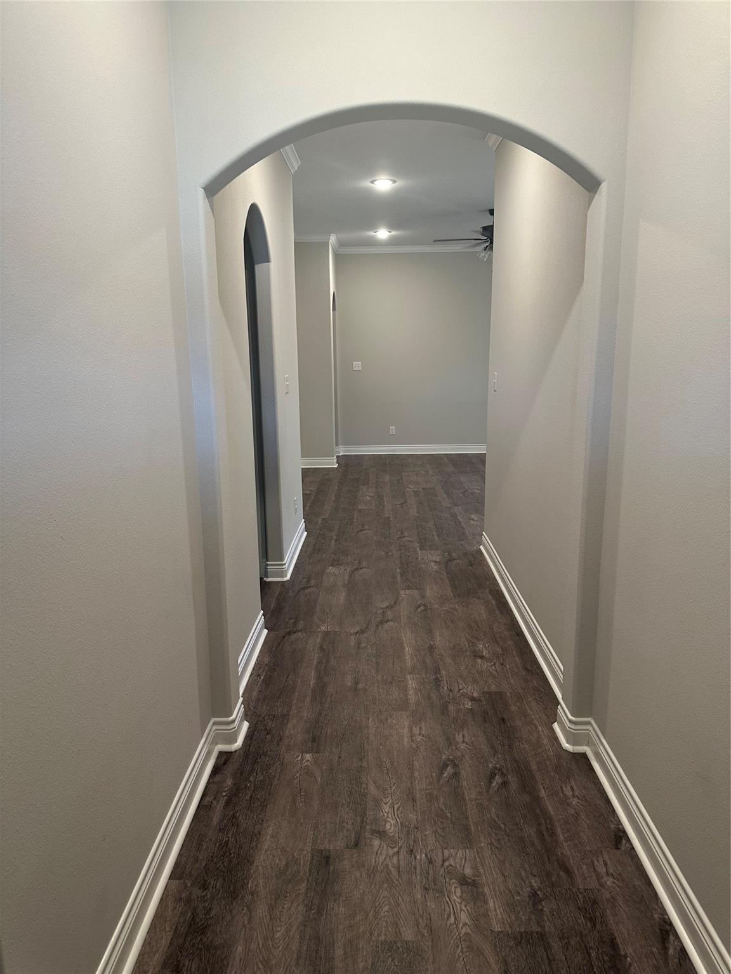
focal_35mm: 24
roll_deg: +2.1
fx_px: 676
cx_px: 366
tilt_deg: -9.3
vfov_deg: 71.6
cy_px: 487
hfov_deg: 56.8
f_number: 1.78
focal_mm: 6.86
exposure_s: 1/60
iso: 200
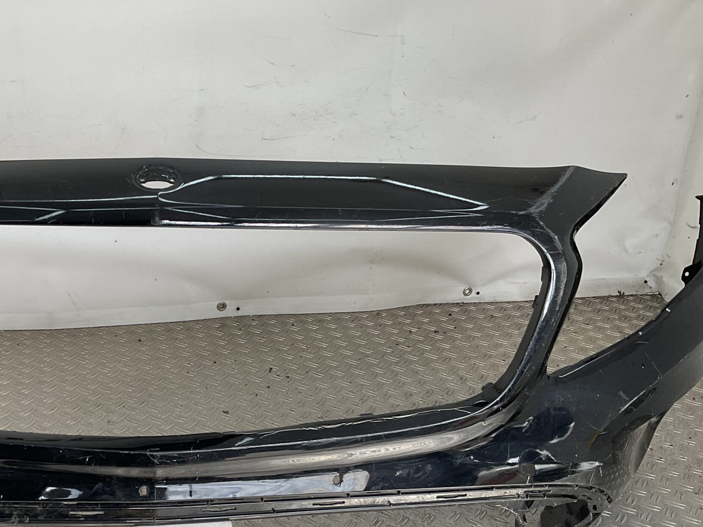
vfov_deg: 31.7
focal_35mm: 45
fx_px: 914
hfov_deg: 41.2
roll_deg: -1.4
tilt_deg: -31.4
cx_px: 200
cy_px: 384
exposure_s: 1/344
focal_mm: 3
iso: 16
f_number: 1.8
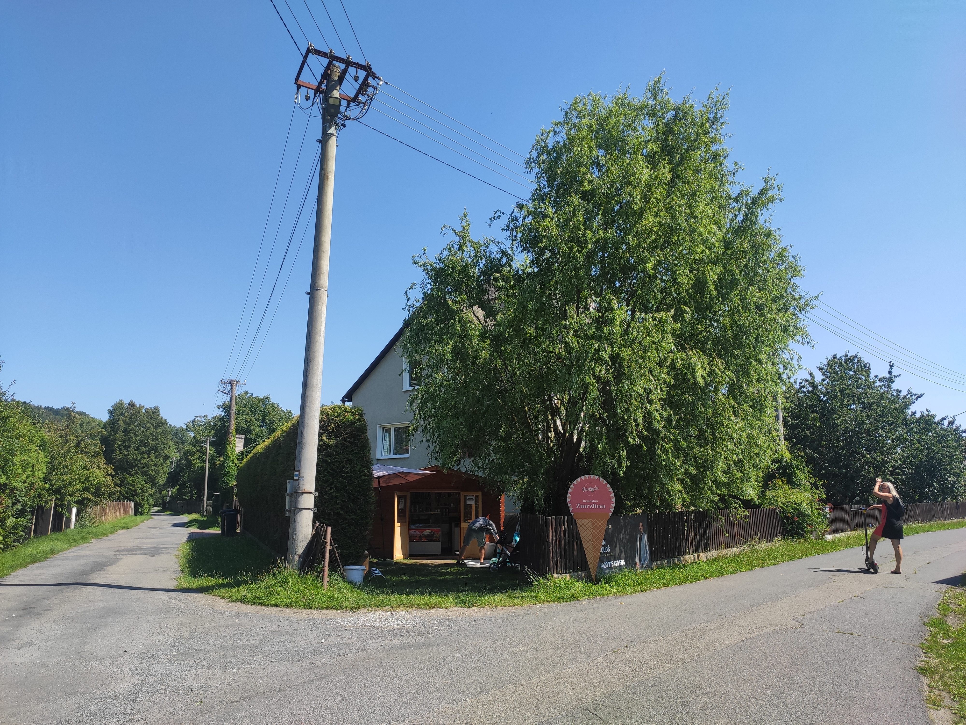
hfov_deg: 67.3
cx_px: 483
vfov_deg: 53.1
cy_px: 362
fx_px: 726
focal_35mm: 26
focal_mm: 4.77
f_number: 1.75
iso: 112
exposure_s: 1/1185
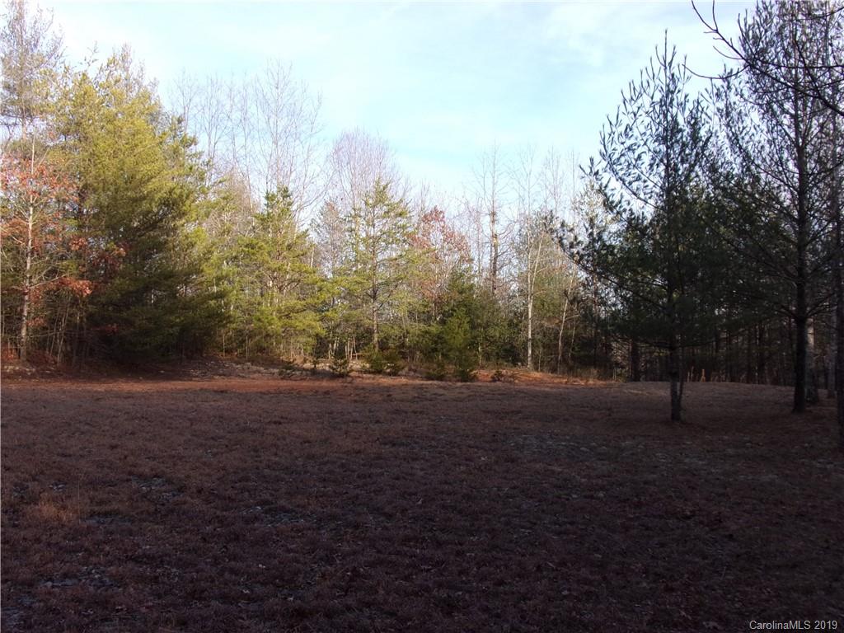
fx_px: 805
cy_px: 316
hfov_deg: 55.4
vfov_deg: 42.9
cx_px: 422
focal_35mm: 33
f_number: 3.7
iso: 80
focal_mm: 5.9
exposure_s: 1/280
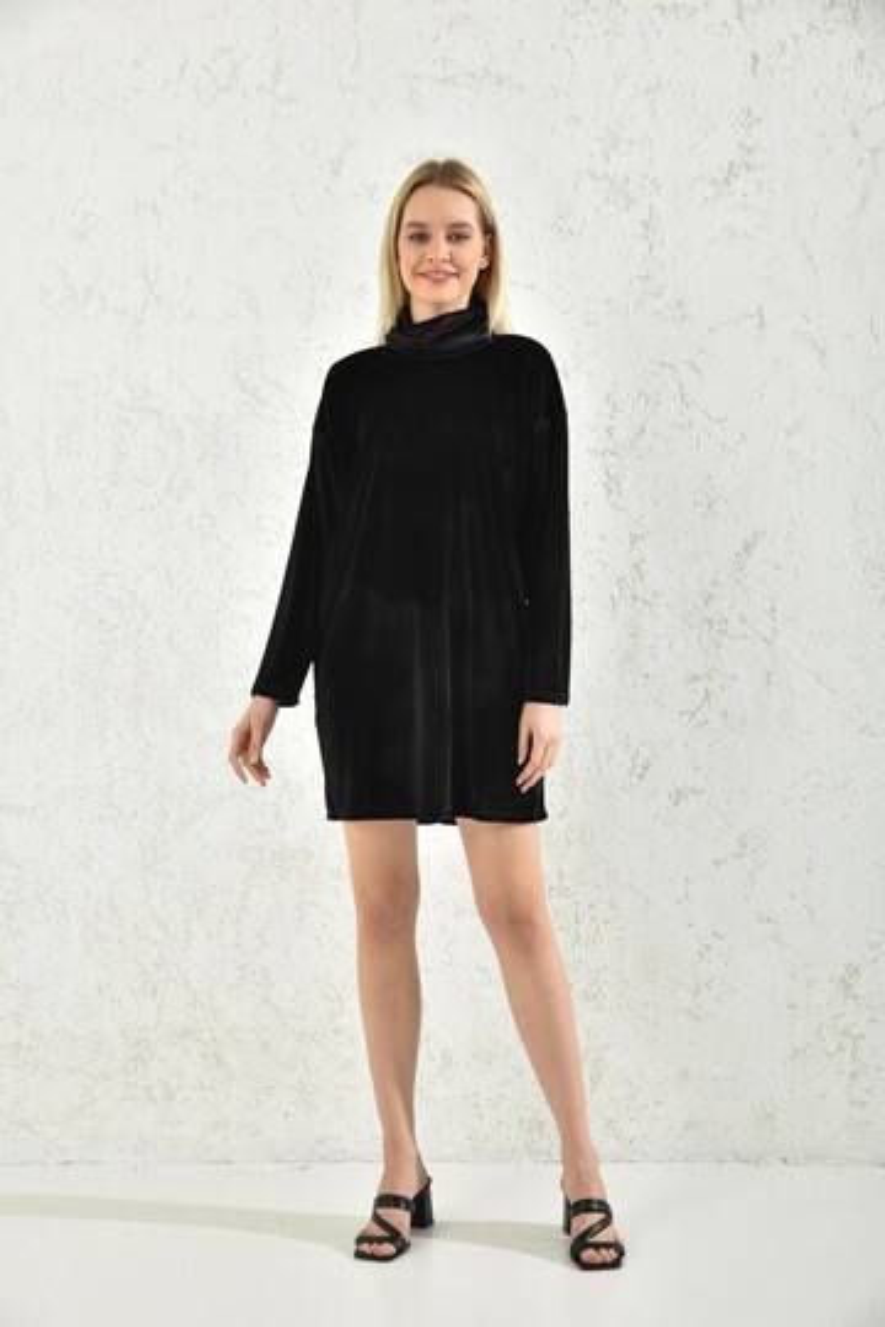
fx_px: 2028
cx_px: 442
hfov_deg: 24.6
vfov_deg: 36.2
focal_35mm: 55
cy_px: 664
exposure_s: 1/160
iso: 100
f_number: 7.1
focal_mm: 55
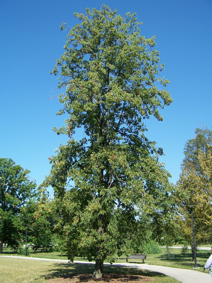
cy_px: 142
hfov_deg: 37.7
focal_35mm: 38
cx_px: 106
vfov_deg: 49.0
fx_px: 310
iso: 80
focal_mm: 6.3
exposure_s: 1/640
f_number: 2.8
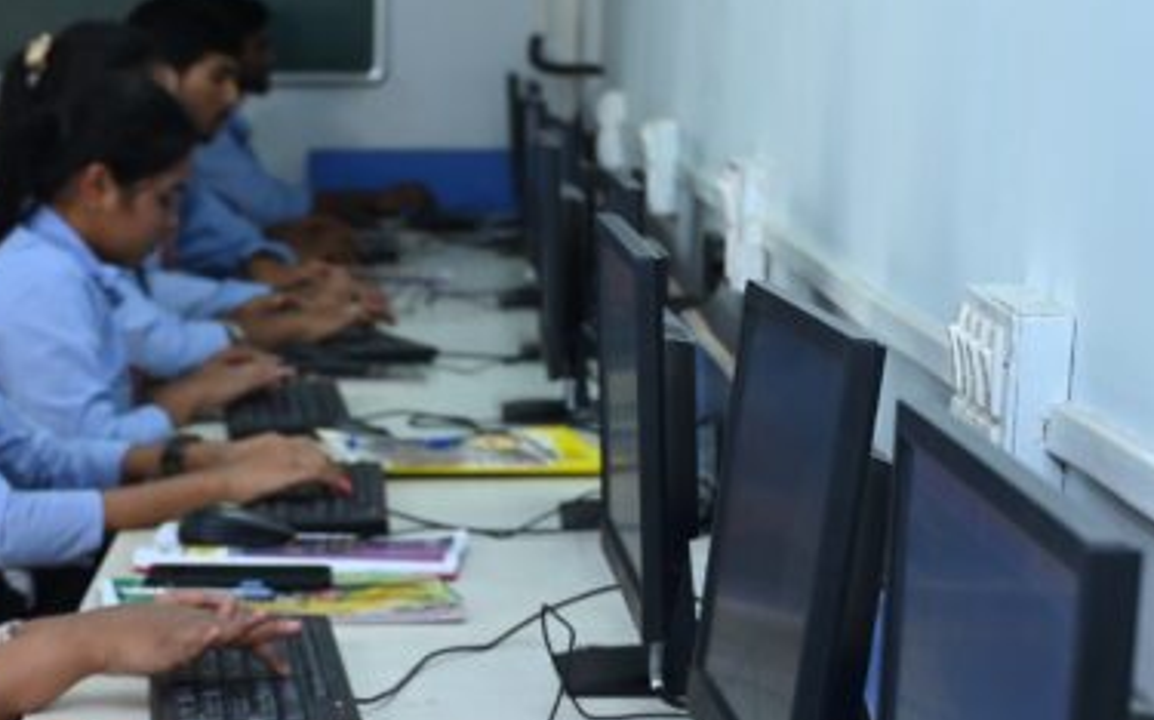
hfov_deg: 17.9
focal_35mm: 114
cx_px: 55
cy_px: 783
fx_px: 3584
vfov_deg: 11.3
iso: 1250
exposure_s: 1/100
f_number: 4
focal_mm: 41
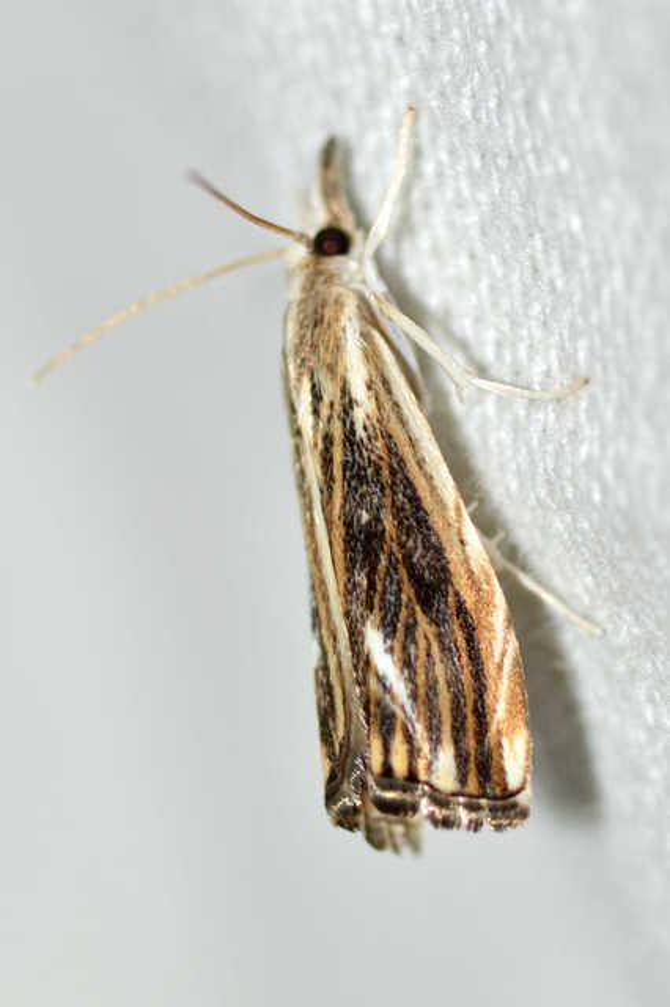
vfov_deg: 13.7
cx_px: 335
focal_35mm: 150
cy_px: 504
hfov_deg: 9.1
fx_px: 4192
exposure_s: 1/200
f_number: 14
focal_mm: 100
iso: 400
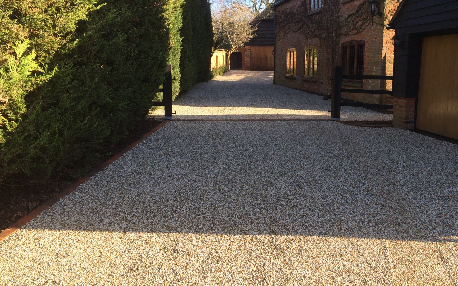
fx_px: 399
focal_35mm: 32
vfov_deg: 39.3
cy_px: 121
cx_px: 230
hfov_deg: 59.7
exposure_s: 1/366
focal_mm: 4.12
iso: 32
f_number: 2.2
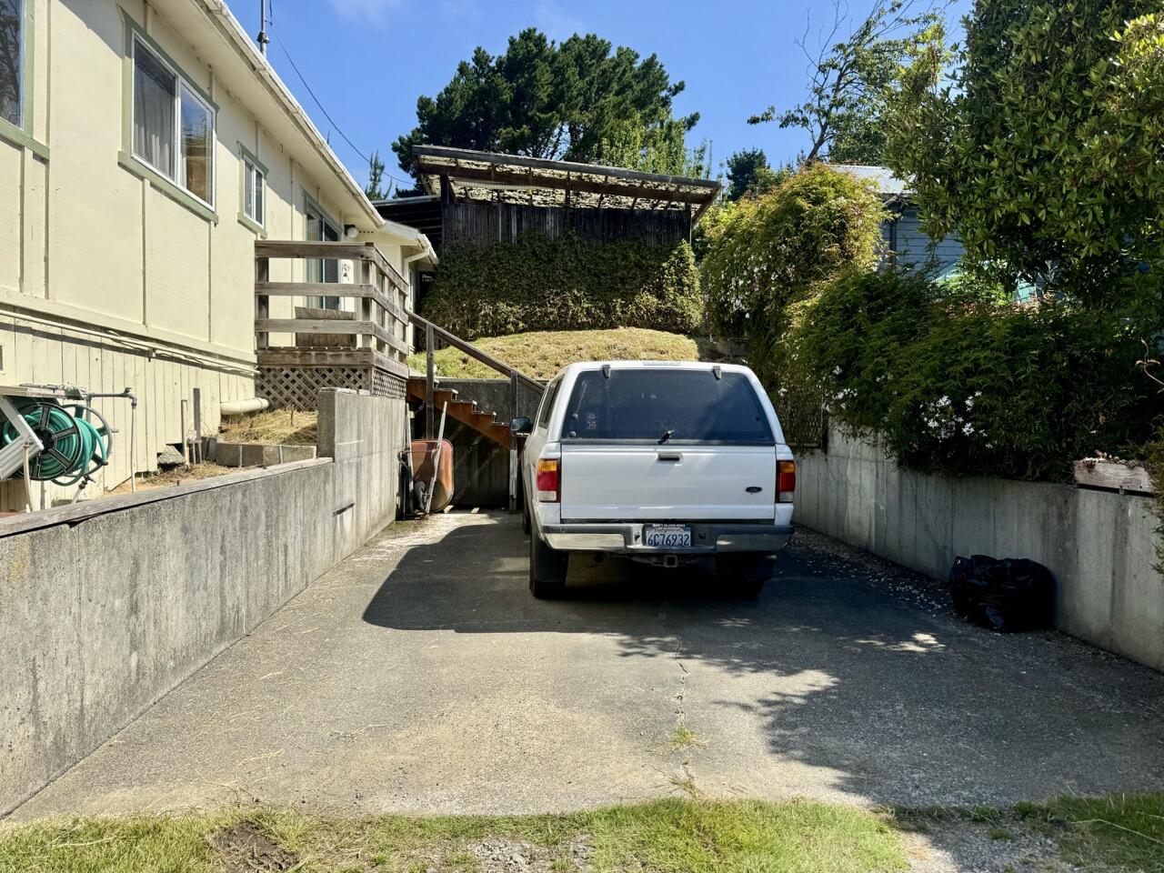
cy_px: 436
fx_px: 807
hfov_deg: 71.6
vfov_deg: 56.8
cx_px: 582
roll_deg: -0.6
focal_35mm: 24
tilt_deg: -1.7
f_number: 1.78
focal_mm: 6.76
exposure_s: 1/2959
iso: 80
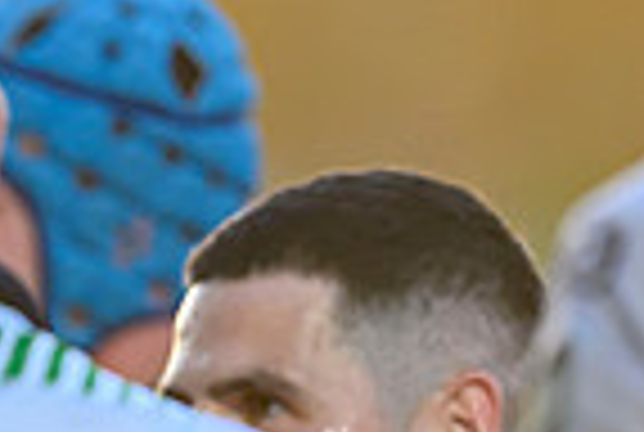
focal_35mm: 2206
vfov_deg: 0.6
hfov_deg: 0.9
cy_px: 781
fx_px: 39545
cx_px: -548
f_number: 3.5
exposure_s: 1/2000
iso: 2000
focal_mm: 400
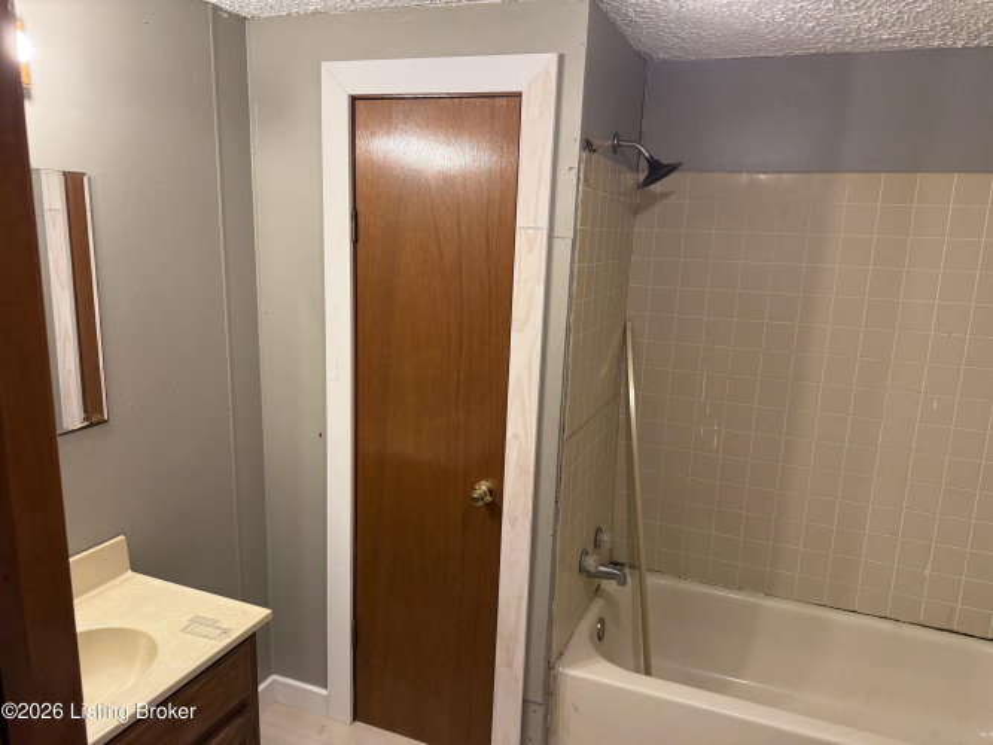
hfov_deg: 71.6
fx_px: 688
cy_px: 372
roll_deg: -1.9
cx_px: 496
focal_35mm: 24
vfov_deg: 56.8
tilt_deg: -11.8
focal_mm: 6.76
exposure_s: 1/120
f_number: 1.78
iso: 200
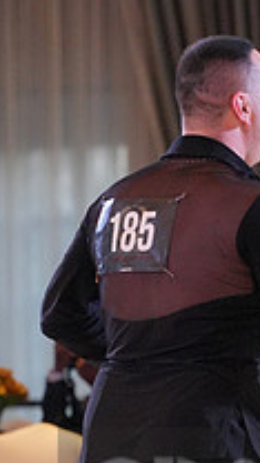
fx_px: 4829
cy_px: 503
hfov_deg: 3.1
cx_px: 366
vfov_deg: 5.5
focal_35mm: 394
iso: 5000
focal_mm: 135
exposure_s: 1/500
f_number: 3.5
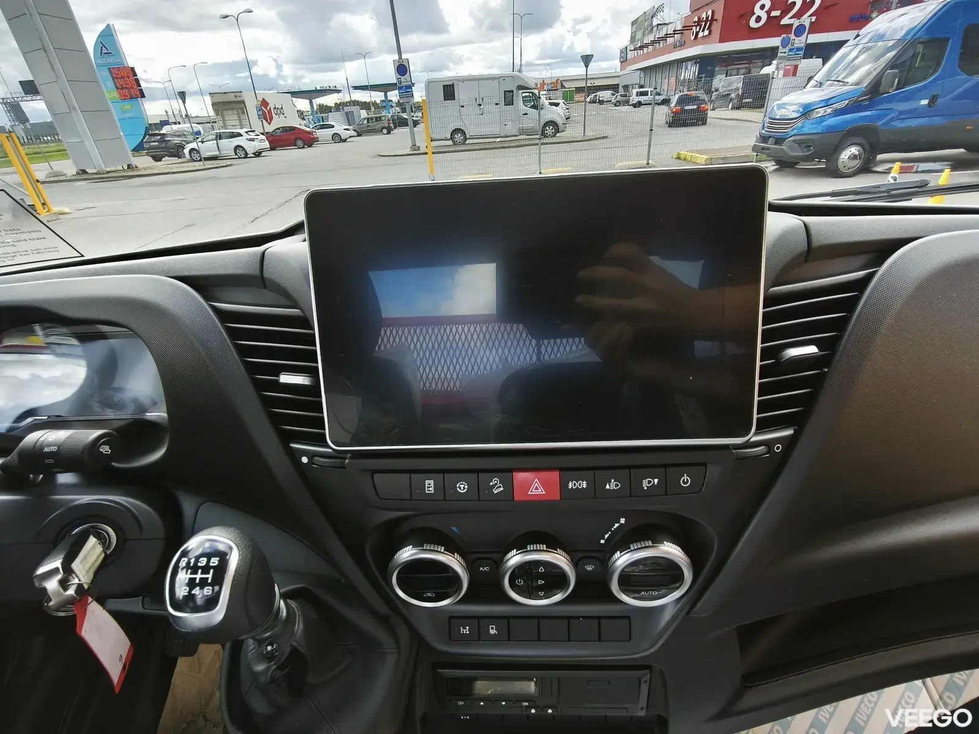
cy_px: 367
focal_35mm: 17
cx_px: 490
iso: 80
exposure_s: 1/50
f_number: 2.2
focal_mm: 1.91
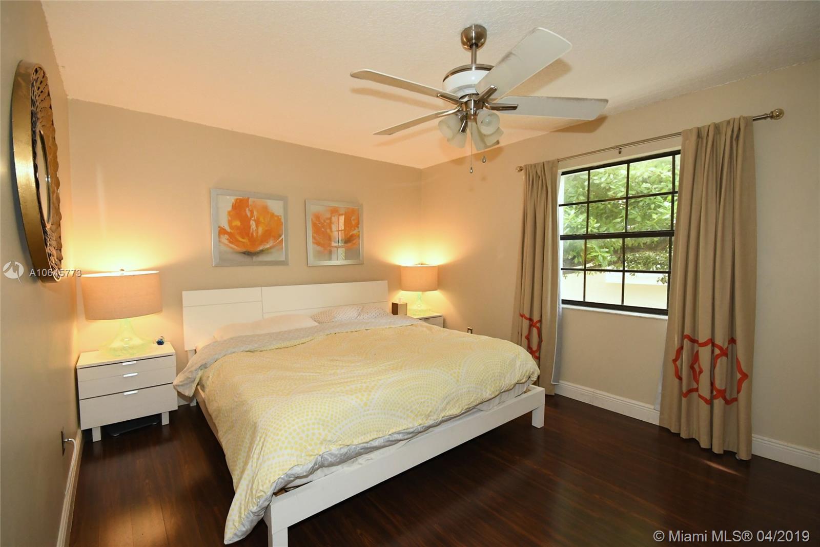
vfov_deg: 77.3
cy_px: 274
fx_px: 342
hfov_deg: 100.4
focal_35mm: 15
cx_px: 410
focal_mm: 10
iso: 2200
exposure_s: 1/125
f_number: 7.1
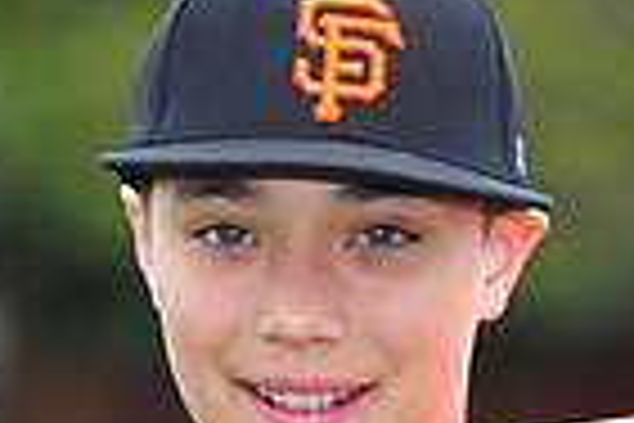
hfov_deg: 3.4
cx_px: 337
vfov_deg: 2.3
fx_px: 10531
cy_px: 558
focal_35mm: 598
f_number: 5
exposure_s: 1/320
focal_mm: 145
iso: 400
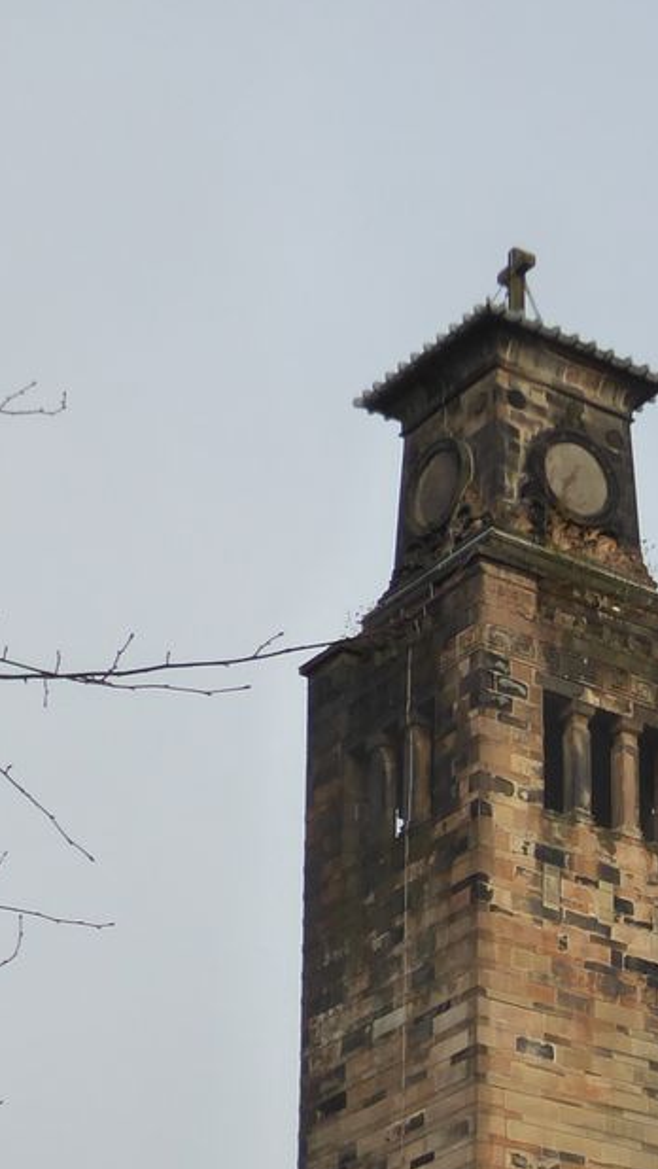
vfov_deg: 18.6
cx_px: 843
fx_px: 3409
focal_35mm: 110
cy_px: 1351
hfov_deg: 10.8
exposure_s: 1/200
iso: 125
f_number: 3.7
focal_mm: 6.7
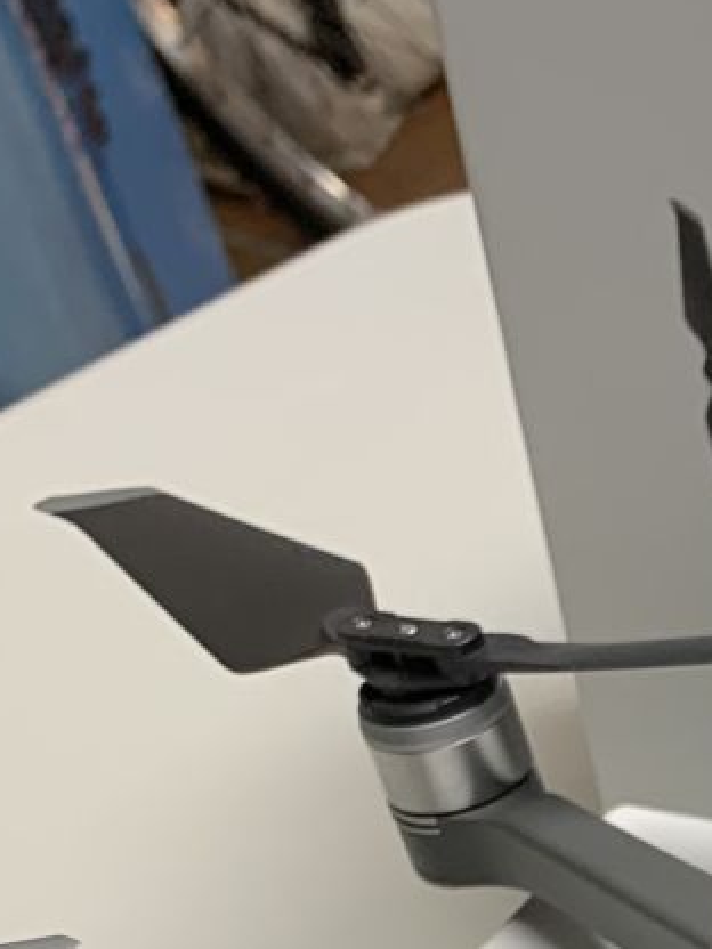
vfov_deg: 15.5
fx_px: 3291
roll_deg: +4.9
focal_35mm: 120
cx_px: 1214
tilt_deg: -42.2
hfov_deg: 11.6
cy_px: 1300
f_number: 1.8
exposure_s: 1/50
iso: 64
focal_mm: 4.25
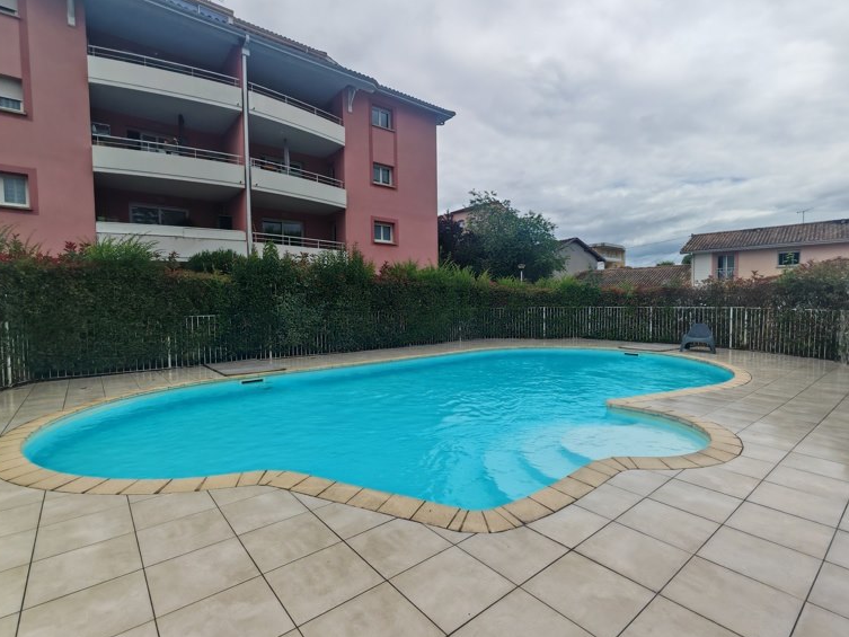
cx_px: 435
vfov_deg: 74.7
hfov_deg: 91.0
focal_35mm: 17
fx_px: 417
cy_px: 319
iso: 50
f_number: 2.2
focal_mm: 1.96
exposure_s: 1/2200
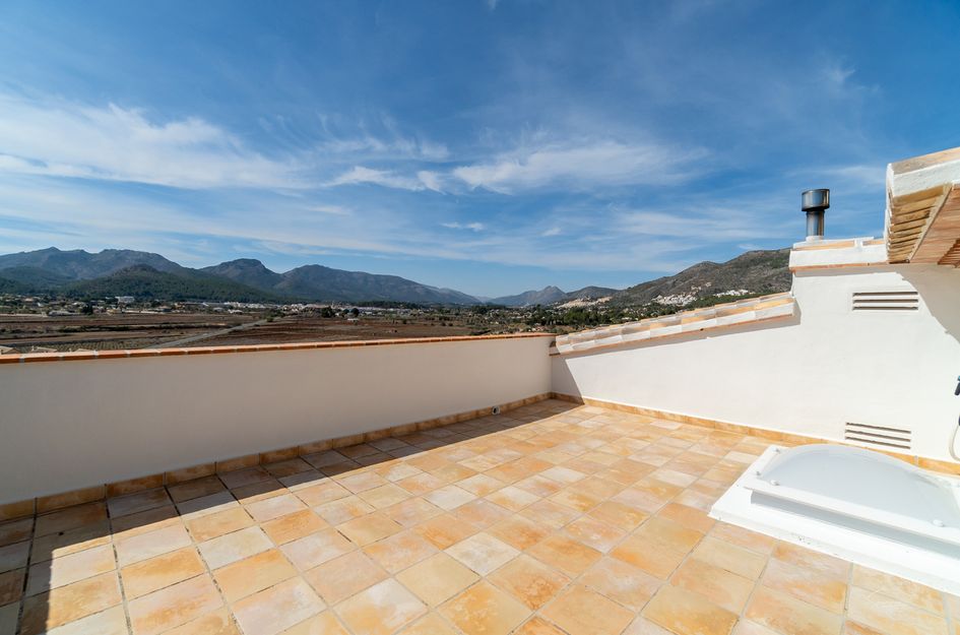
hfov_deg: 100.5
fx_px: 399
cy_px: 318
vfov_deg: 77.0
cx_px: 480
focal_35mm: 15
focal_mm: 10
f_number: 8
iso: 320
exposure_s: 1/1000
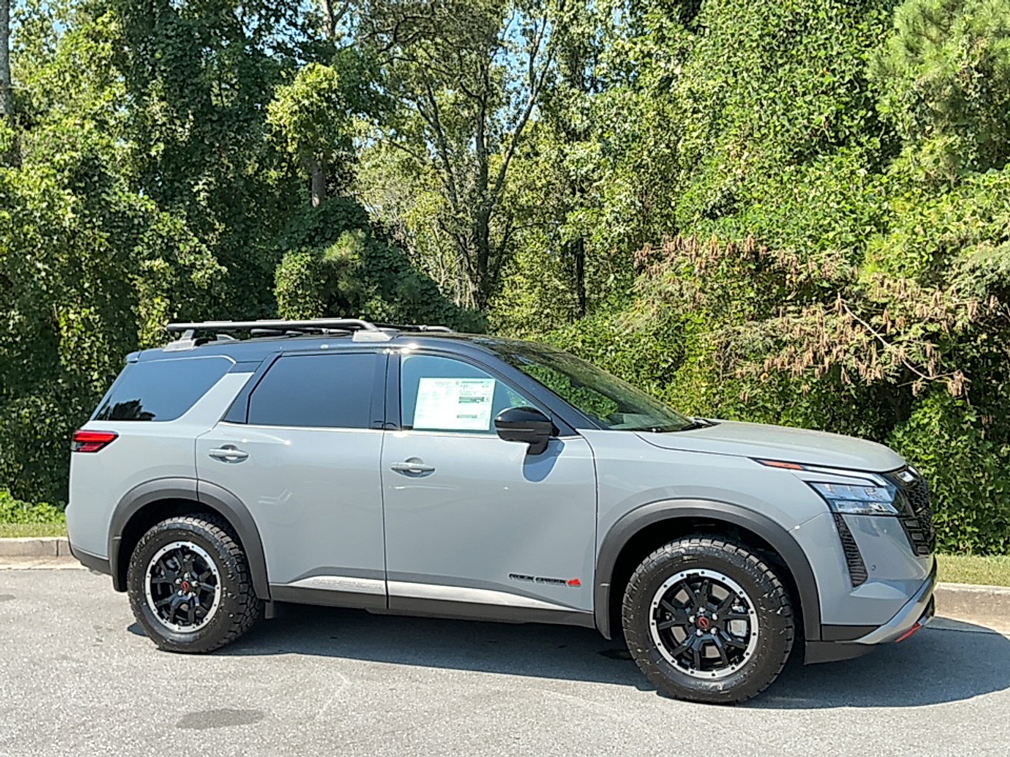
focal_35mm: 29
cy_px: 378
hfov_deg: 61.7
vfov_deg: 48.2
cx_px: 505
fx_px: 846
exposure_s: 1/642
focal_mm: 3
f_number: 1.8
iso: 32
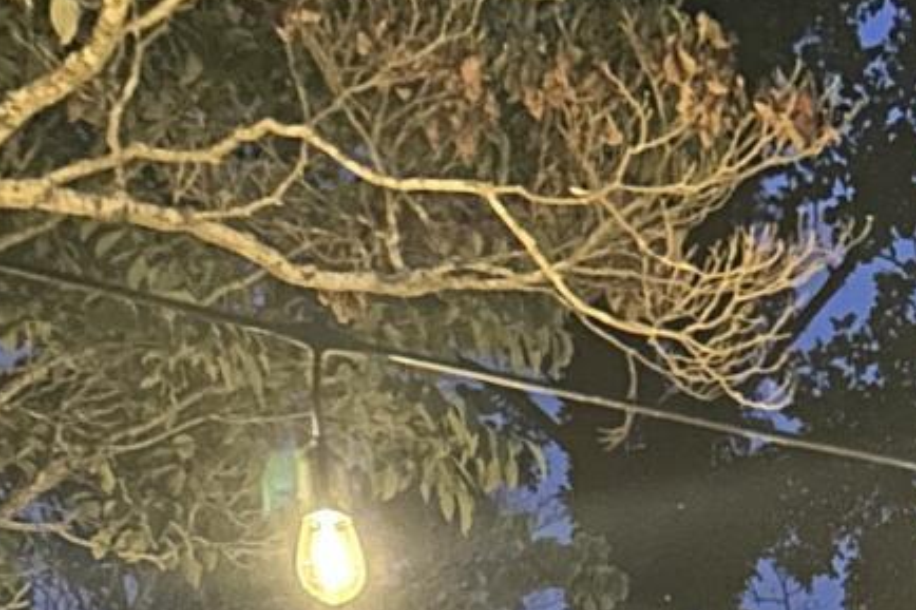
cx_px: 1110
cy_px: 1724
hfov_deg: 17.0
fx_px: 2925
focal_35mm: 115
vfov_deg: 9.7
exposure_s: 1/17
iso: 1600
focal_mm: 6.86
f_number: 1.78
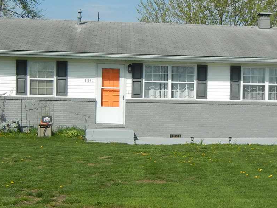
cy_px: 124
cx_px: 189
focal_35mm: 78
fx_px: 624
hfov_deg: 24.9
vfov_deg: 18.9
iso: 160
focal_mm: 5.4
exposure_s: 1/660
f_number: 7
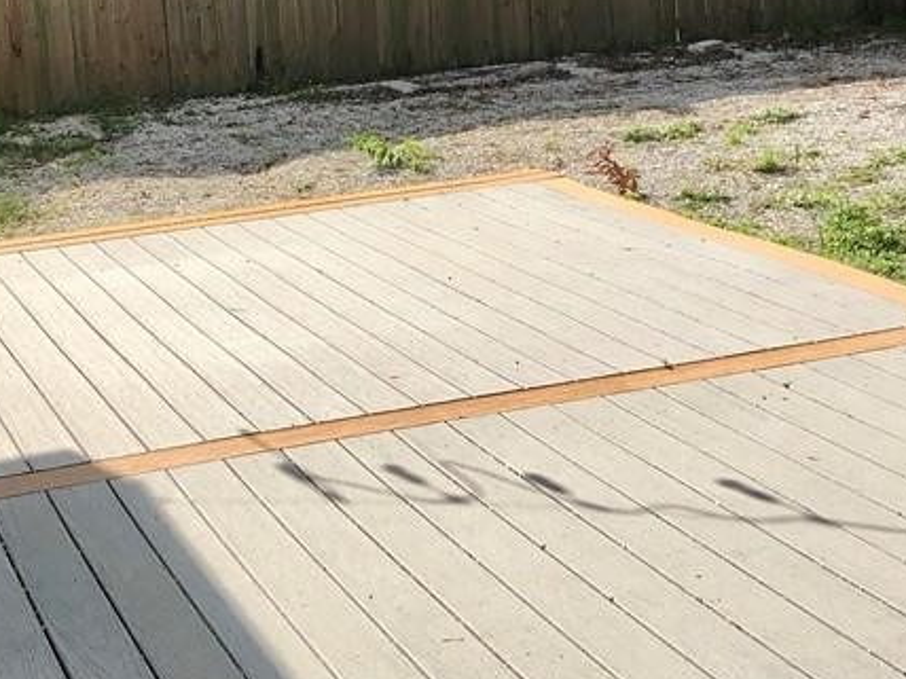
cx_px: 241
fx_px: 1754
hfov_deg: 28.6
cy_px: 226
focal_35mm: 67
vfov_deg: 21.8
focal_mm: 3.99
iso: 20
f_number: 1.8
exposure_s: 1/1946
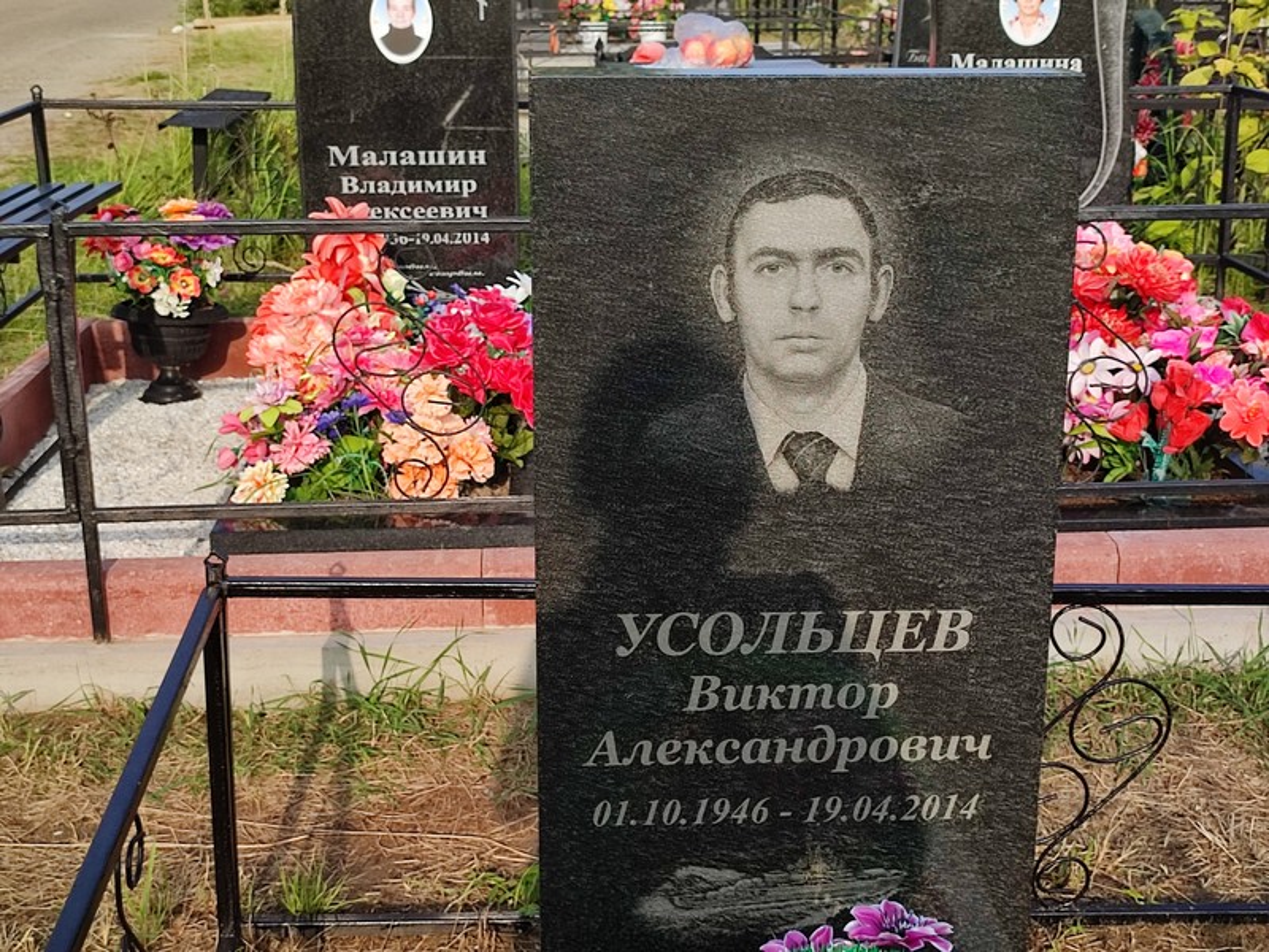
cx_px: 634
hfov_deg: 69.4
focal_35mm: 25
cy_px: 476
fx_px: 916
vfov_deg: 54.9
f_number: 1.9
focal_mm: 6.04
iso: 50
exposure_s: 1/484
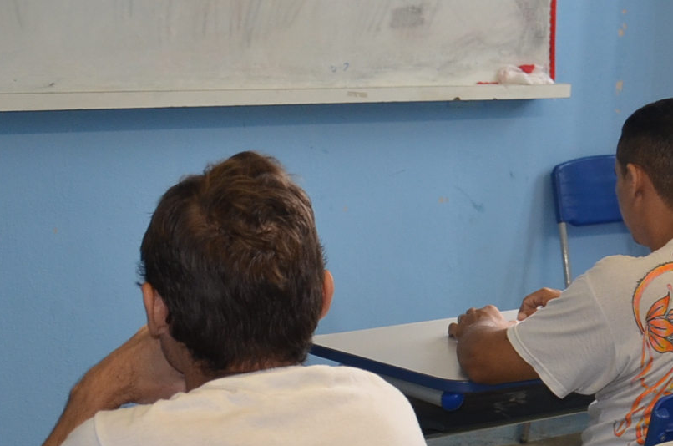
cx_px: 863
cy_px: 354
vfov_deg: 12.3
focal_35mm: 110
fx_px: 2052
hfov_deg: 17.5
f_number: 3.8
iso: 450
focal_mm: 24
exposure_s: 1/60
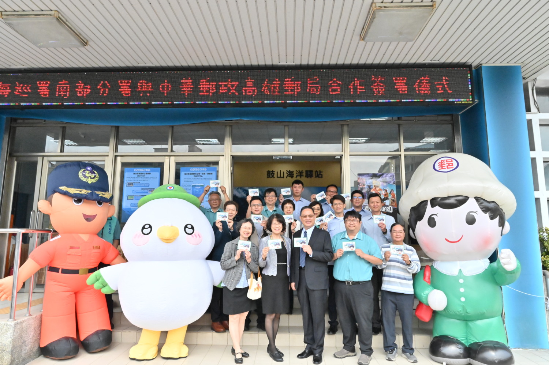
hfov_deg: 73.8
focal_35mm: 24
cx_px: 274
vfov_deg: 53.1
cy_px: 182
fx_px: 366
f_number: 18
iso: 6400
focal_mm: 24
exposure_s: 1/1250
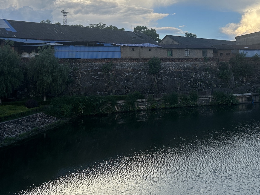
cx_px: 164
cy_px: 54
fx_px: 346
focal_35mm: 46
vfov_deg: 31.1
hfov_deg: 40.9
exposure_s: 1/1361
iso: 50
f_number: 1.5
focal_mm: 5.7
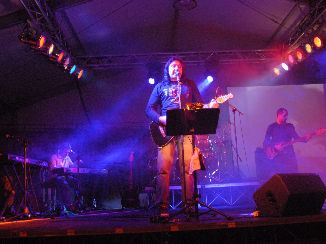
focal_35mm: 39
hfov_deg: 47.8
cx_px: 178
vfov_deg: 36.8
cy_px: 122
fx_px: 367
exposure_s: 1/45
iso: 1600
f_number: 5
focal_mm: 24
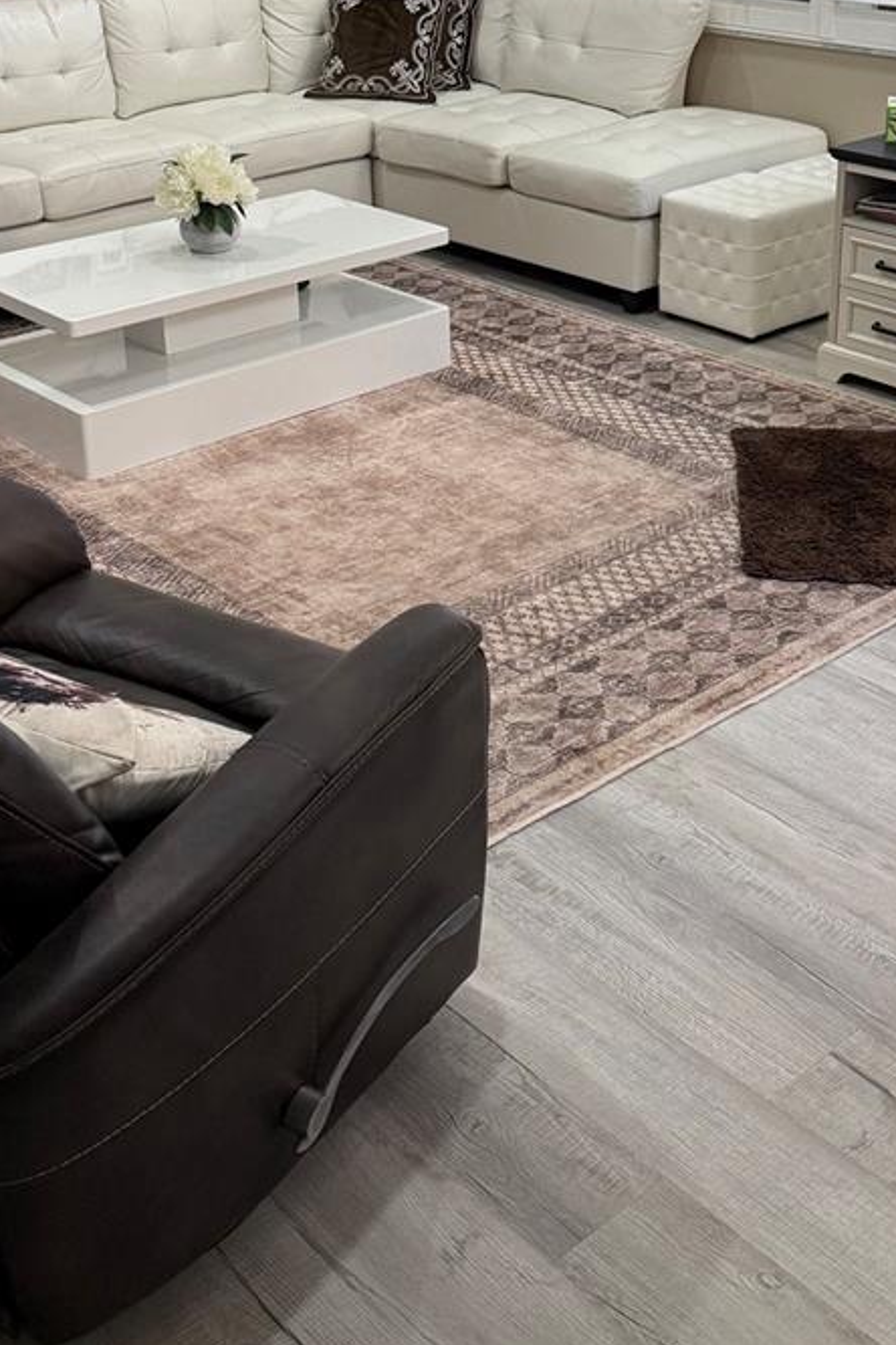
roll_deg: +0.5
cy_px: 386
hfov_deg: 29.8
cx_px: 505
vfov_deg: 42.6
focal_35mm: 45
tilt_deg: -20.8
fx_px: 1680
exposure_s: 1/60
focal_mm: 6.76
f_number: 1.78
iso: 250
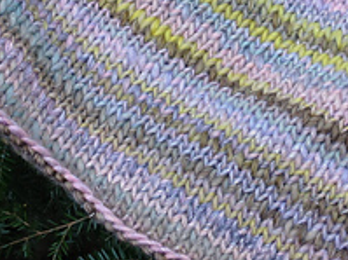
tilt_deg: -54.8
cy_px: 21
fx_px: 1065
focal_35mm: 106
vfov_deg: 13.8
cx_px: 257
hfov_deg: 18.5
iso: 50
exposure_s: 1/24
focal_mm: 4.12
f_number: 2.4
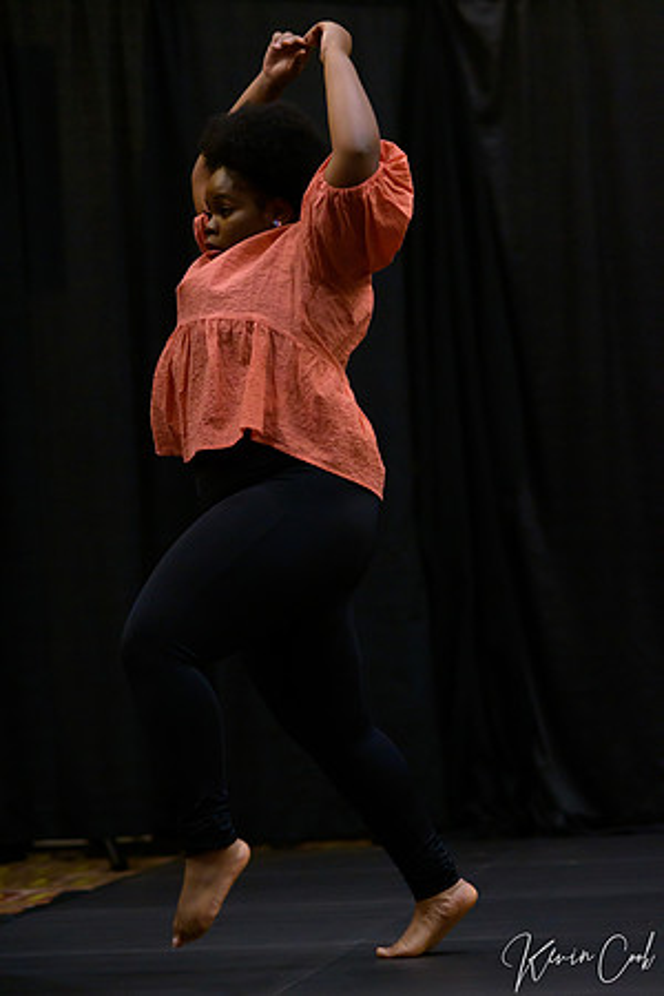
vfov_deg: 16.1
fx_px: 3513
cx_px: 332
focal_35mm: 127
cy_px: 498
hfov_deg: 10.8
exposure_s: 1/800
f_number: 1.8
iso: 2000
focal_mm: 85
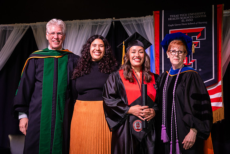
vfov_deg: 20.4
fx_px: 427
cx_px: 119
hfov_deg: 30.1
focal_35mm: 67
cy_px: 79
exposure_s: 1/160
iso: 1250
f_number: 5.6
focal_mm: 55
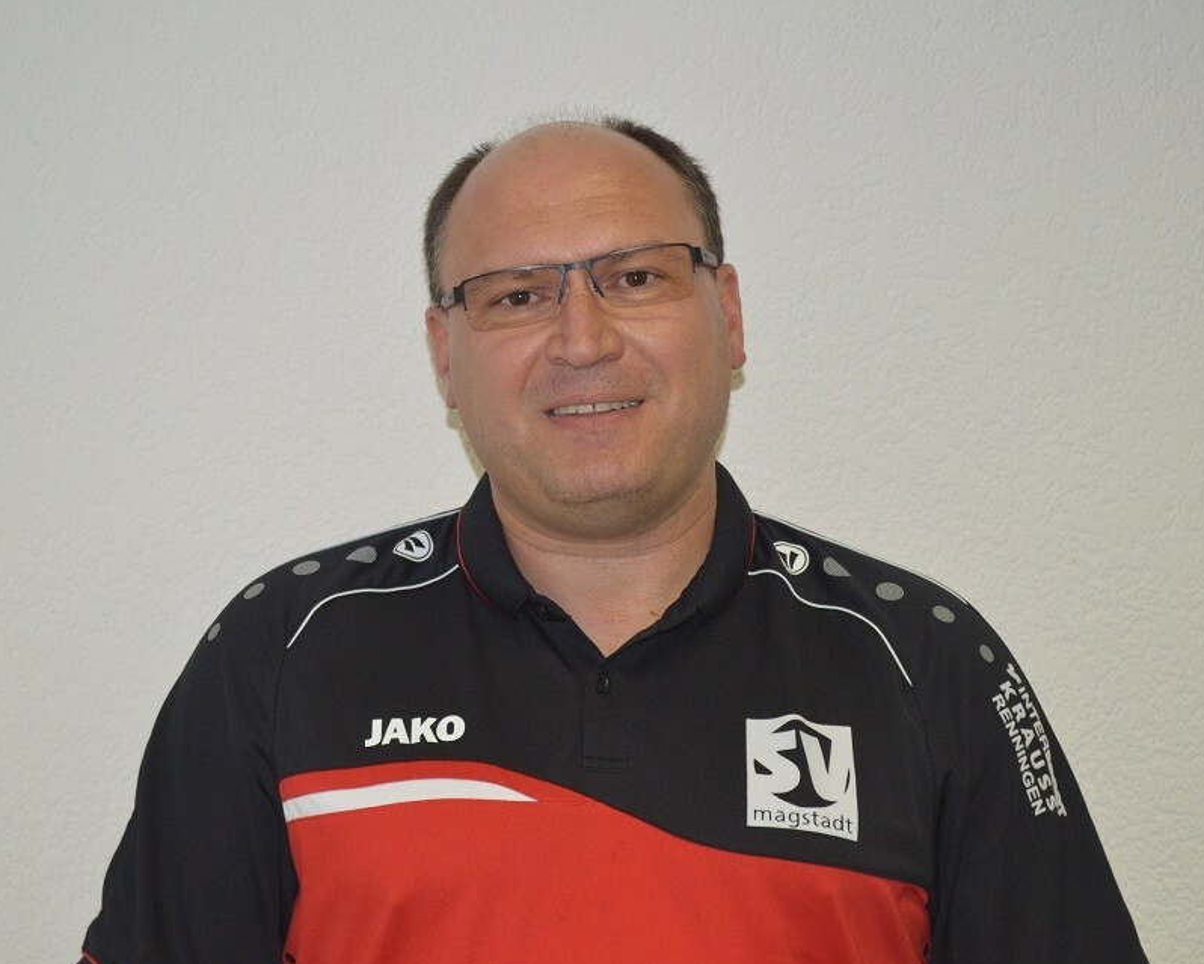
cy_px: 496
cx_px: 555
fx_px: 2887
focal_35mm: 81
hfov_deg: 23.5
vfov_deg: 19.0
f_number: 5.3
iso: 720
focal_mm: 46
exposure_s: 1/60
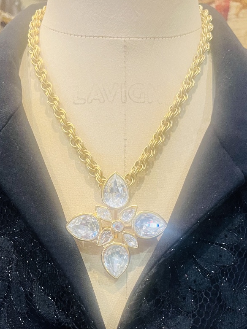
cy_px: 228
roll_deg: -0.3
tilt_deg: -13.4
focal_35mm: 40
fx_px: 381
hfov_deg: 36.0
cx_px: 119
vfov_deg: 45.8
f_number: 1.6
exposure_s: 1/50
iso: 400
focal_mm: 5.1
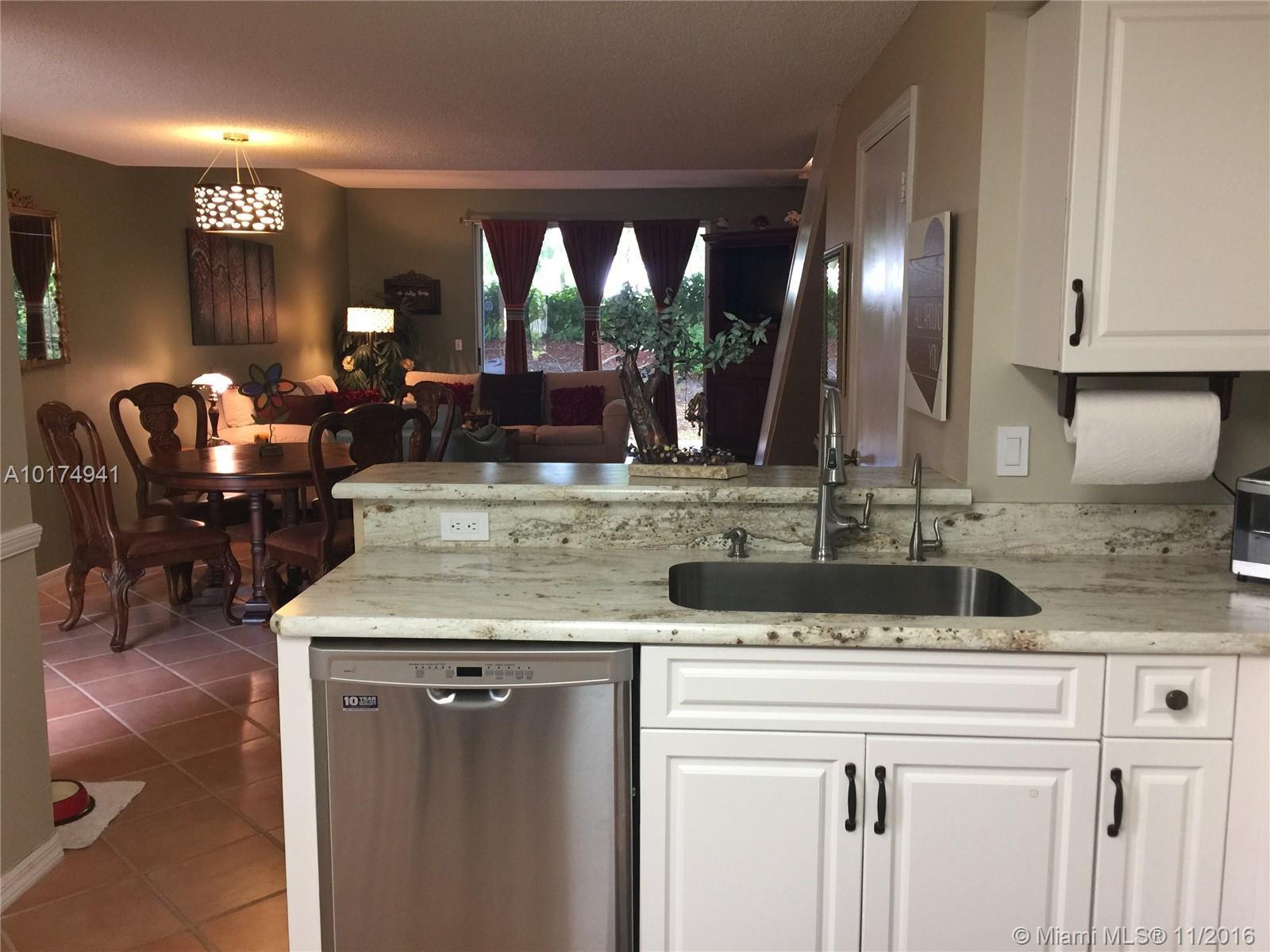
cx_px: 635
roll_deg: -1.0
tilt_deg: -8.4
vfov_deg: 48.2
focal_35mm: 29
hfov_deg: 61.7
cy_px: 476
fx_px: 1064
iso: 64
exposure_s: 1/15
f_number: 2.2
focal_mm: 4.15
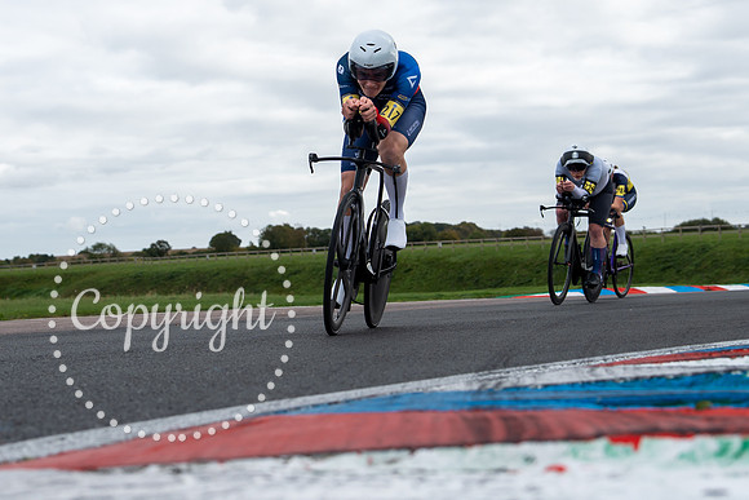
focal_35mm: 85
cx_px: 314
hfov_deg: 23.8
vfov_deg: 16.0
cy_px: 221
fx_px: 1779
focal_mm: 46
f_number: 3.5
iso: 100
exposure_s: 1/1000
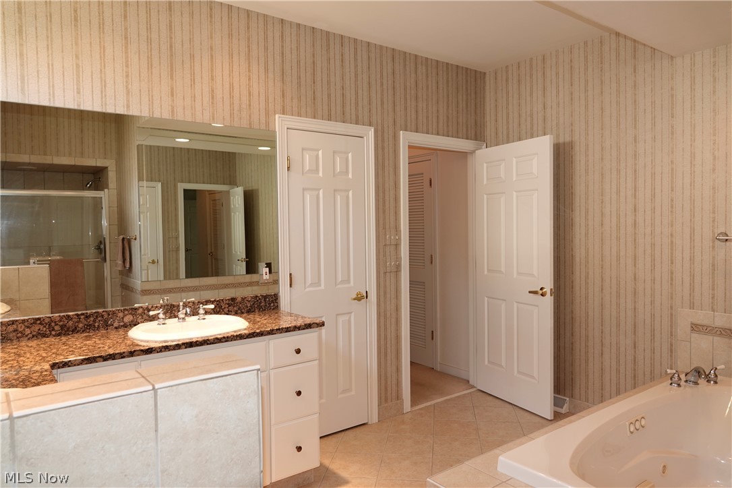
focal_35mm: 24
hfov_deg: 73.7
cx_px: 366
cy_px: 244
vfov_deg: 53.1
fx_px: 488
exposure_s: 1/30
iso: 100
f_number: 2.4
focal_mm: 8.8
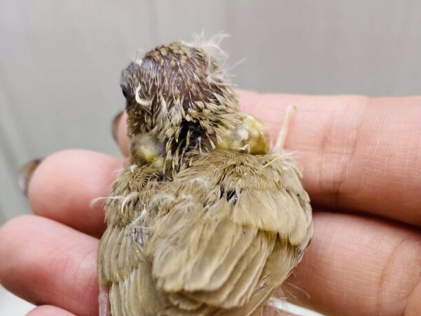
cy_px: 293
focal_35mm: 49
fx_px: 596
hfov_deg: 38.9
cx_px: 226
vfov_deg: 28.4
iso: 125
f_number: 1.8
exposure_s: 1/100
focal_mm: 4.25
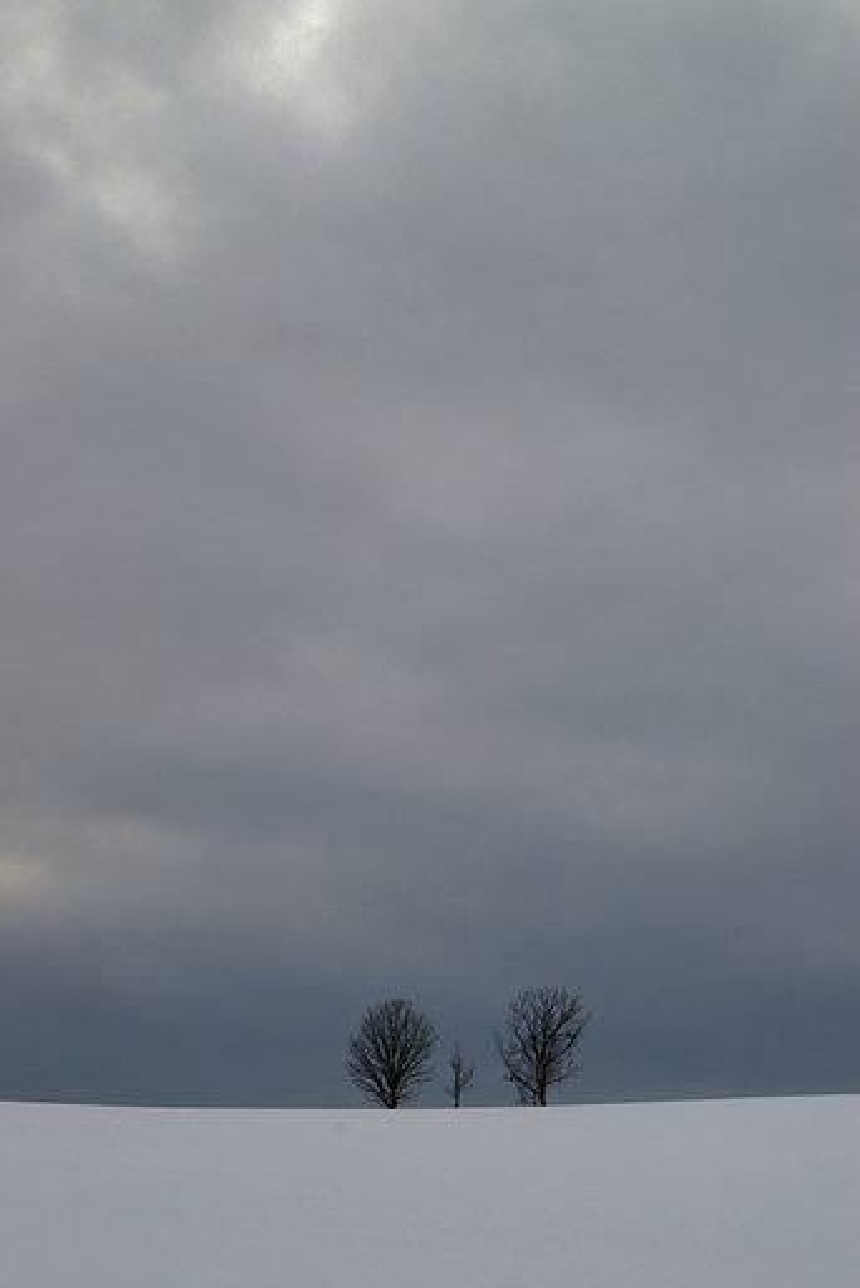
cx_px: 430
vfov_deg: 19.4
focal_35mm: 105
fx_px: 3757
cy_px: 644
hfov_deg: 13.1
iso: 200
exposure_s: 1/800
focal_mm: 70
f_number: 9
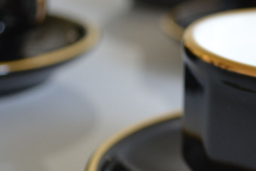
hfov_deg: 17.0
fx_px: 818
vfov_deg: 11.9
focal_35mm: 115
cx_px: 304
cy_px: 114
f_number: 4.5
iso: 400
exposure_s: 1/15
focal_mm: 28
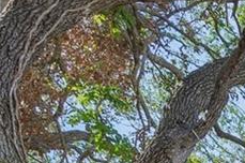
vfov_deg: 9.6
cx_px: 701
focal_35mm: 112
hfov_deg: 11.7
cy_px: 484
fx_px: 761
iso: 100
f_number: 6.3
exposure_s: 1/80
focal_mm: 16
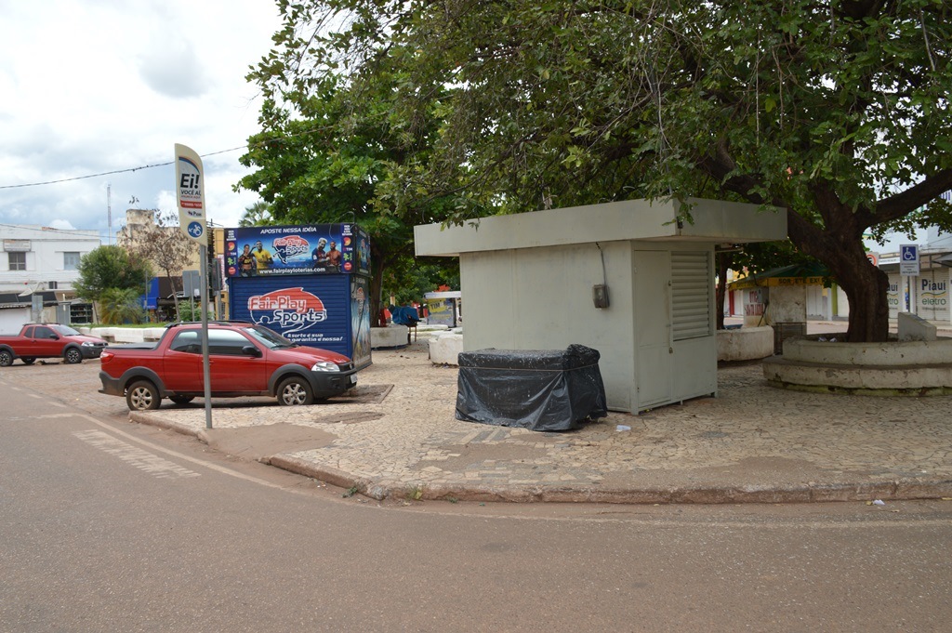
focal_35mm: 27
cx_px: 476
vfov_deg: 47.9
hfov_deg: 67.4
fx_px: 713
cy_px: 316
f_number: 9
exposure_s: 1/200
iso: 100
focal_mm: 18
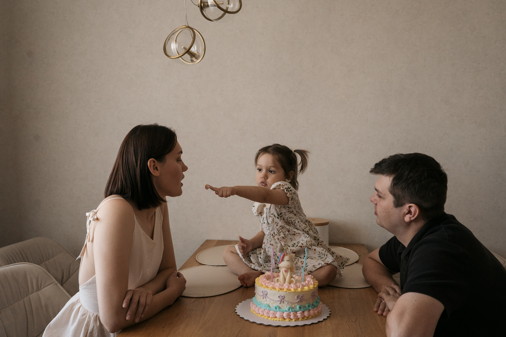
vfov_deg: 34.2
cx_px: 253
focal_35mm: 39
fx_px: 548
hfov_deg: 49.6
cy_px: 168
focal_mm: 39
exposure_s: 1/320
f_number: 5.6
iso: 2500
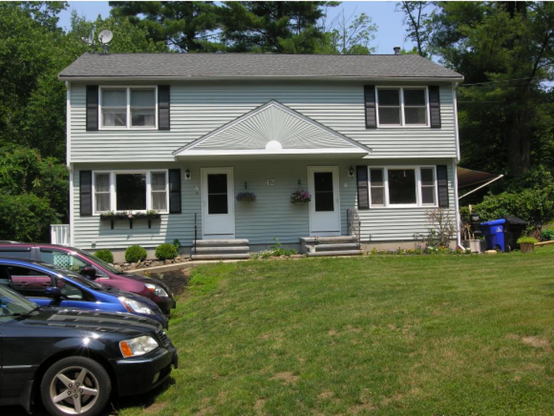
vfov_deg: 38.7
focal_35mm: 37
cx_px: 277
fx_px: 592
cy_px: 208
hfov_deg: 50.1
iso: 50
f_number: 6.1
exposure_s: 1/216
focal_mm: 9.3
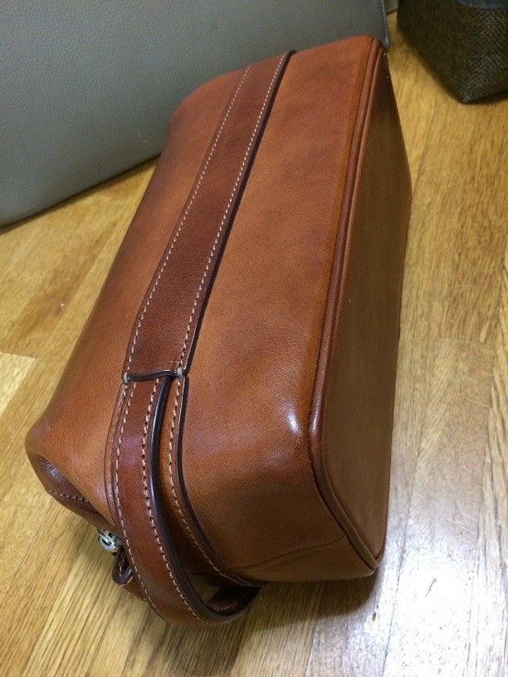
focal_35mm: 29
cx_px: 254
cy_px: 338
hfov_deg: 48.2
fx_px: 567
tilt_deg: -52.6
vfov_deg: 61.7
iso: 320
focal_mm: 4.15
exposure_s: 1/15
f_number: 2.2
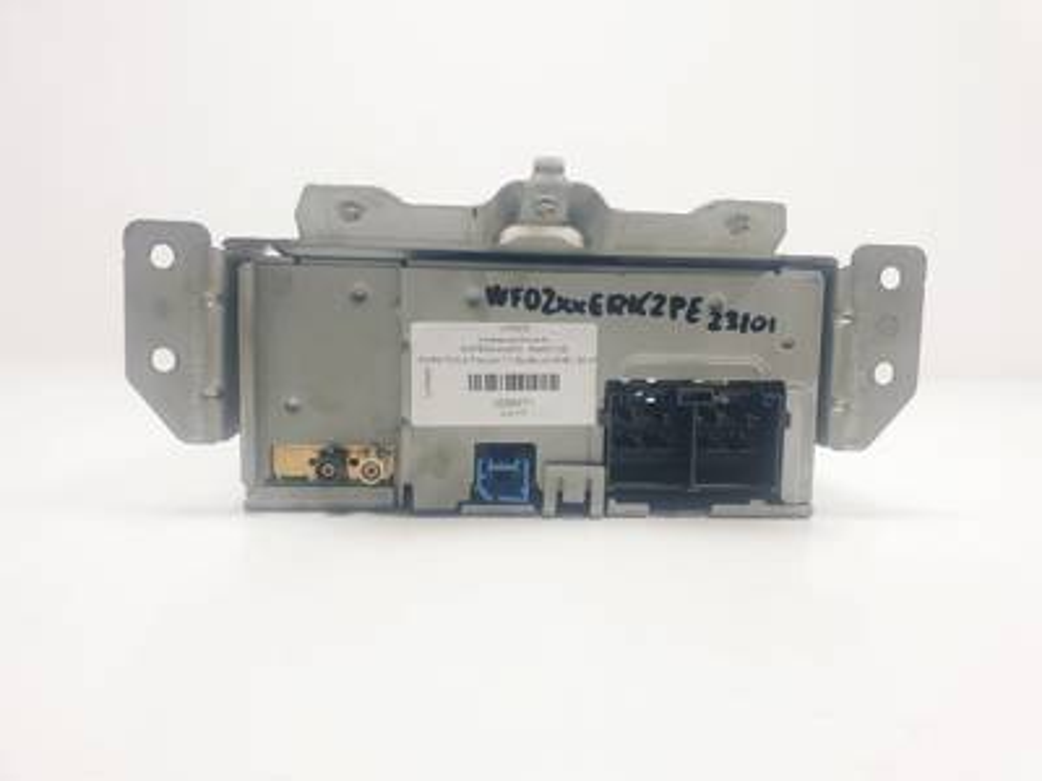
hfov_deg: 67.3
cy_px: 390
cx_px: 521
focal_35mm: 26
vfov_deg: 53.1
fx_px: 783
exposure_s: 1/232
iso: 50
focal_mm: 4.3
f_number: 2.4
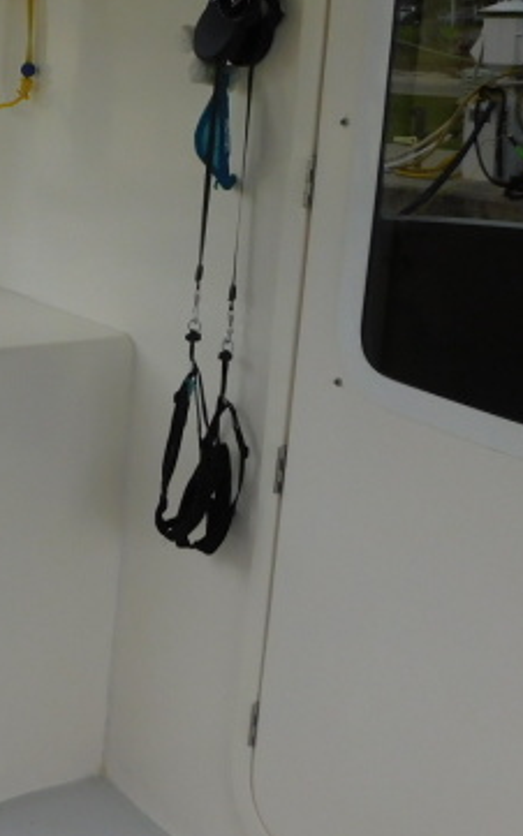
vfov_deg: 36.9
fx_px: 1230
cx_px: -118
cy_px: 250
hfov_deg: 22.0
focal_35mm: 54
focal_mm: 4
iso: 125
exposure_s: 1/125
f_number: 3
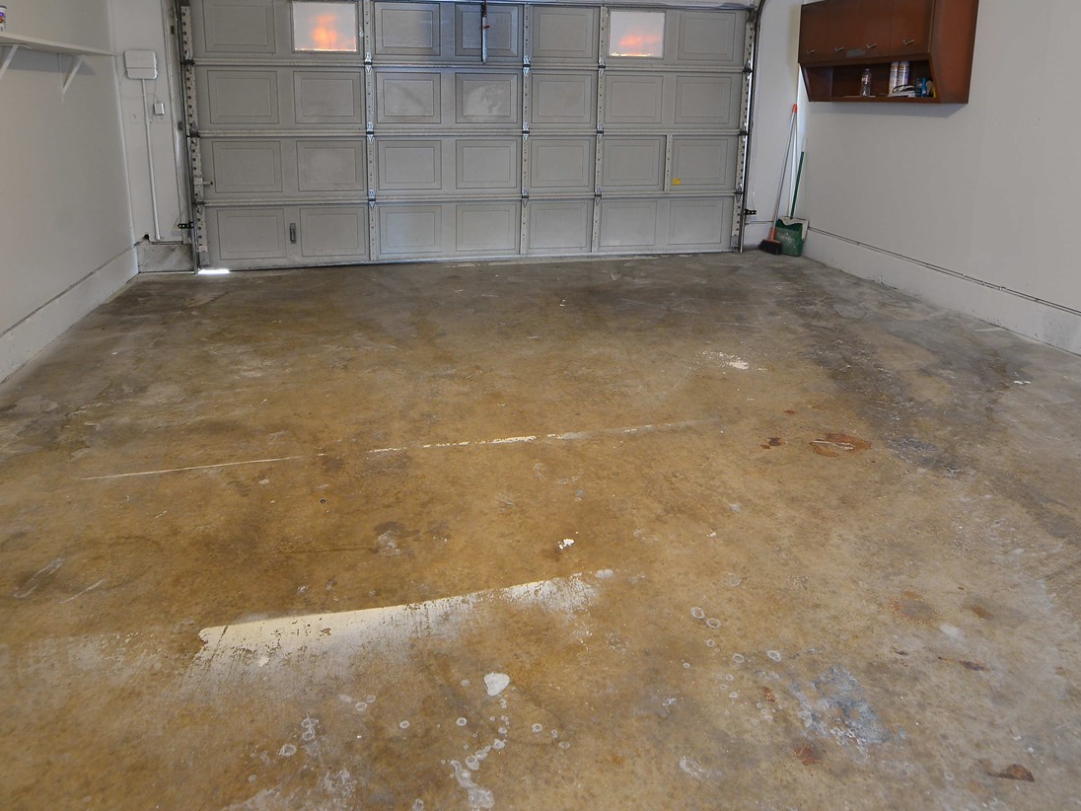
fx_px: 781
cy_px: 272
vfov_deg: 53.8
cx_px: 537
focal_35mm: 25
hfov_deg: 69.4
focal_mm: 14
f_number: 8
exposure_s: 1/2
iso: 500
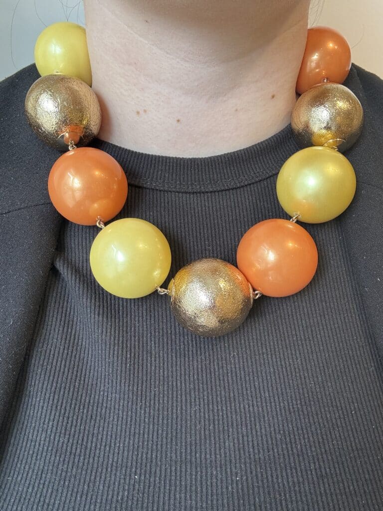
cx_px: 192
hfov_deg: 46.8
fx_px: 443
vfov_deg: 60.0
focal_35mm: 30
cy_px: 256
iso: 50
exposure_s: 1/121
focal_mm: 2.69
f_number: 1.9
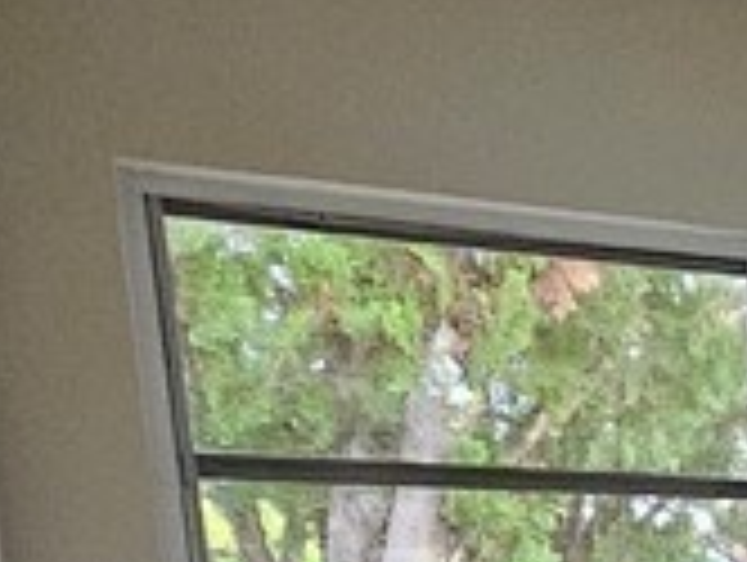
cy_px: 917
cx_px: 1773
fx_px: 1729
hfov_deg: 15.0
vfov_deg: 16.3
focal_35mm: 80
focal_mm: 2.2
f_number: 2.2
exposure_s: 1/24
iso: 640
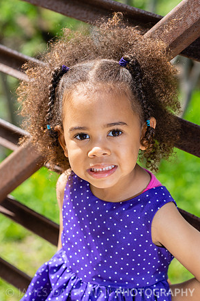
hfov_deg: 15.7
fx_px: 726
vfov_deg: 23.4
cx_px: 99
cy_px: 148
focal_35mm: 87
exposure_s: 1/200
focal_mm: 85
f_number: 5
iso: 100
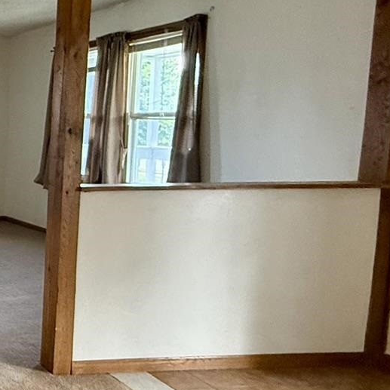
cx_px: -195
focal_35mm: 49
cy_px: 201
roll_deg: +0.1
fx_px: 625
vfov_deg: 34.7
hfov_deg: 25.8
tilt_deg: -7.3
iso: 320
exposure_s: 1/60
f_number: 2.2
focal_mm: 2.22
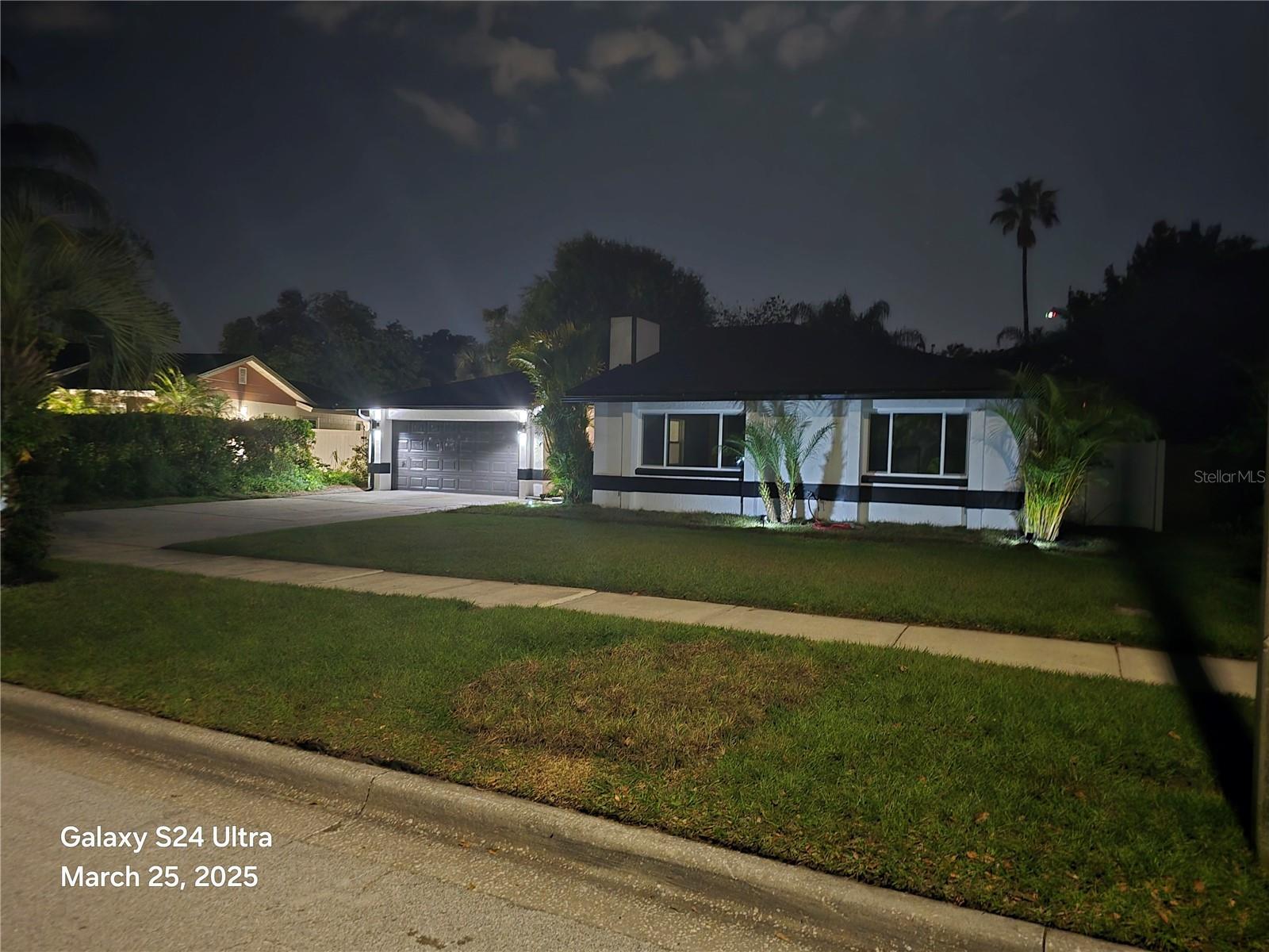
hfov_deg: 73.9
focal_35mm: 23
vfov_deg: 58.9
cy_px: 476
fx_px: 843
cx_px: 634
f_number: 1.7
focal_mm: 6.3
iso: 2500
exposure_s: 1/15
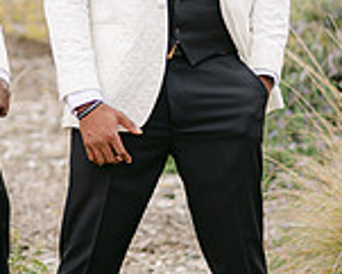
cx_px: 17
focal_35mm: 238
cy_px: 38
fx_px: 2411
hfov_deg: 8.1
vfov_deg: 6.5
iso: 100
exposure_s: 1/3200
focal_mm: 85
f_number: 2
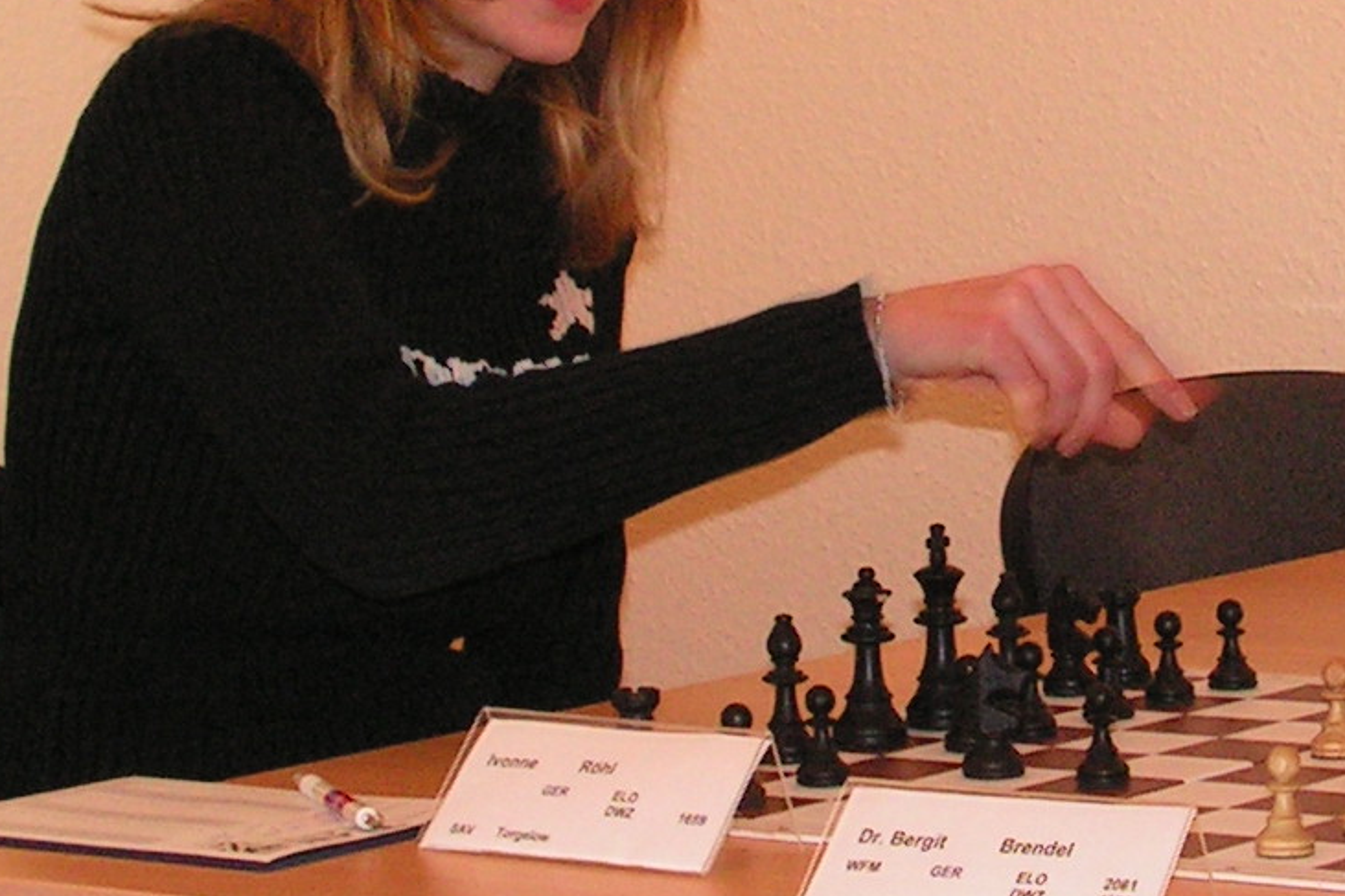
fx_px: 5005
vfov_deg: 10.2
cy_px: 193
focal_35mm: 134
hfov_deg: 15.2
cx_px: 1124
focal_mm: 7.8
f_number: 3.2
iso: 200
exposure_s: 1/40
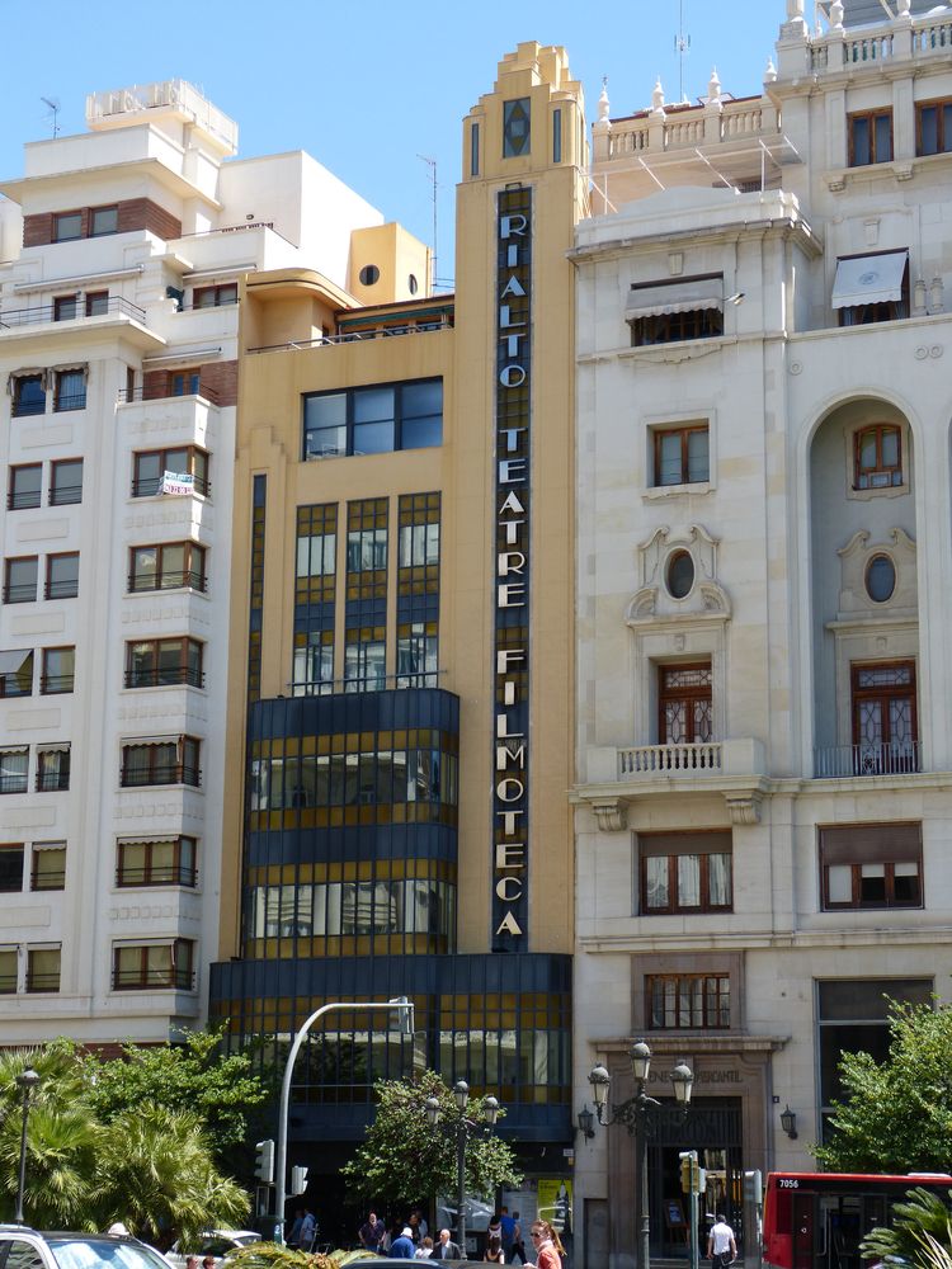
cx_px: 476
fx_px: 2493
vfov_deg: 28.6
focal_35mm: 68
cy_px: 634
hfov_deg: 21.6
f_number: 4
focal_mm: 12.1
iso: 100
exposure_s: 1/500
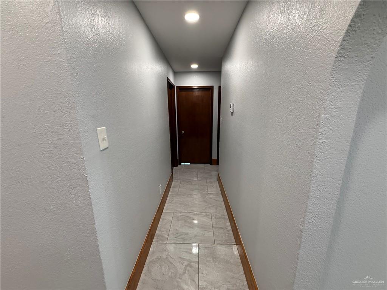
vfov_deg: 85.7
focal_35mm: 14
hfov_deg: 102.1
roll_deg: -0.3
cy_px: 145
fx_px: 157
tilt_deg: -10.8
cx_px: 194
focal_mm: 2.22
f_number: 2.2
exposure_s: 1/120
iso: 320
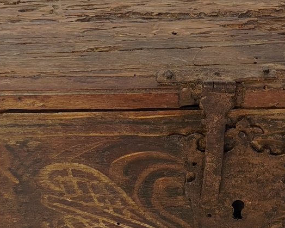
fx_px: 717
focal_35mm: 85
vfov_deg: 18.0
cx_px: 223
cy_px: 79
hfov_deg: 22.2
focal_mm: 5.25
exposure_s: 1/33.3
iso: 341
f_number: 1.75
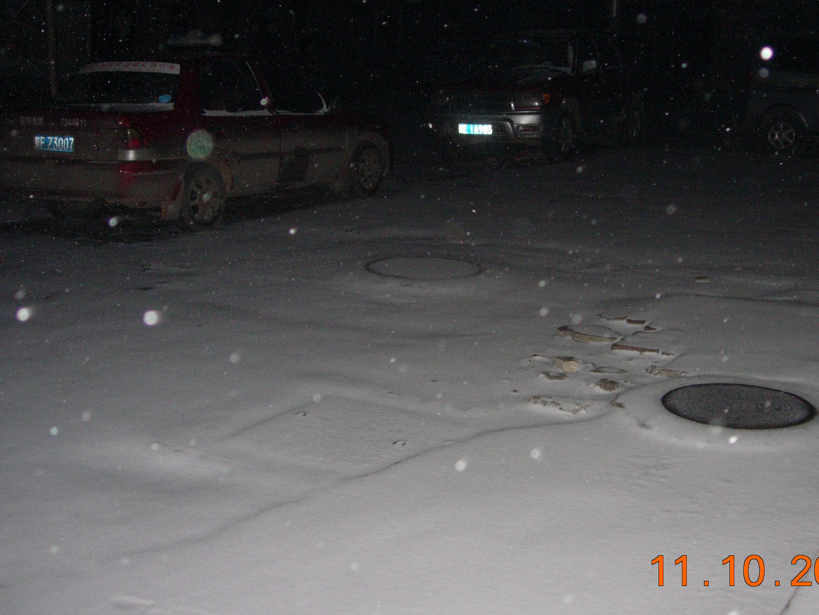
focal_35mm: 52
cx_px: 512
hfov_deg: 36.6
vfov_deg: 28.0
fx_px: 1230
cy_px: 239
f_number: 2.8
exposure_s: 1/161
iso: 200
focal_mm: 7.8
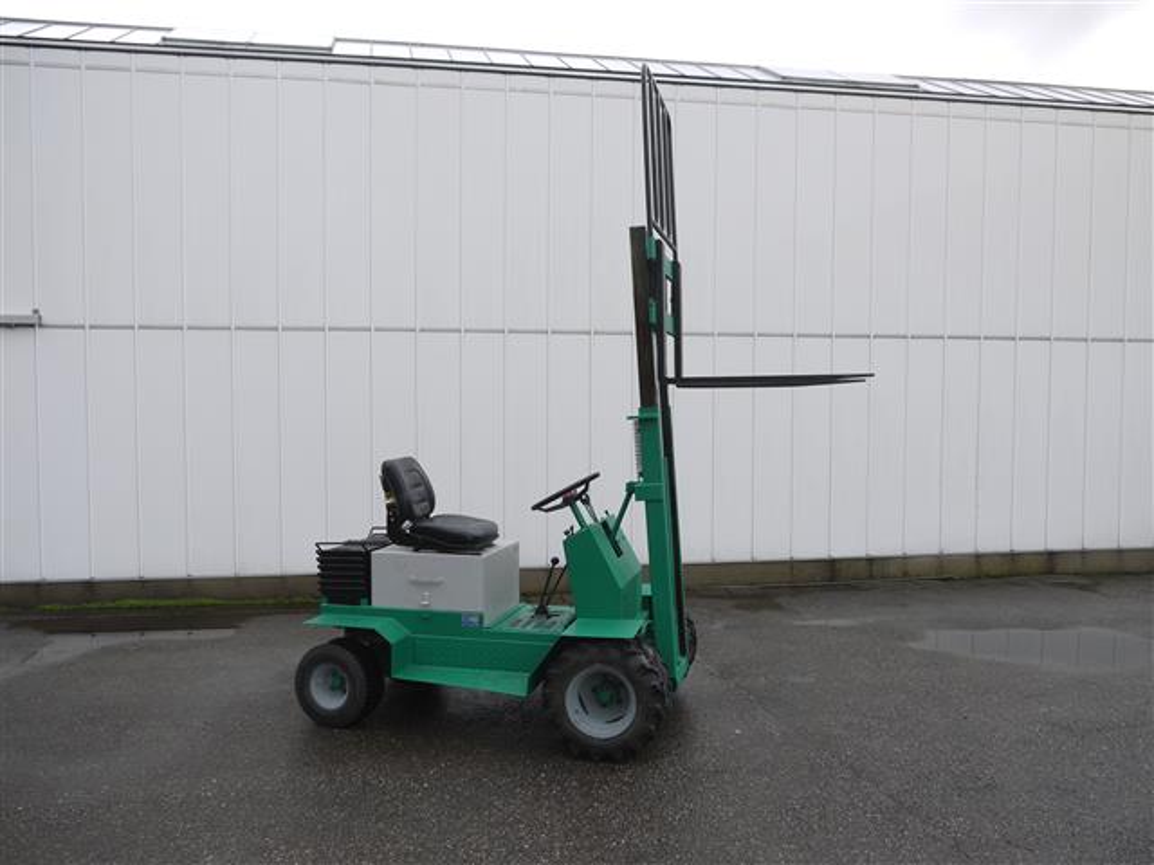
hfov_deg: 56.8
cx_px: 577
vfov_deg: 44.2
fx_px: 1067
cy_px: 432
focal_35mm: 32
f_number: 5
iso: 100
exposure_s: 1/200
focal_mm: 16
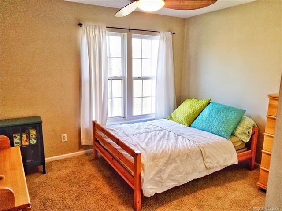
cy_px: 106
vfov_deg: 53.1
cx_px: 141
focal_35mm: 26
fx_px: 212
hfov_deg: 67.3
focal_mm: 4.2
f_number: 1.7
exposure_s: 1/120
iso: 64
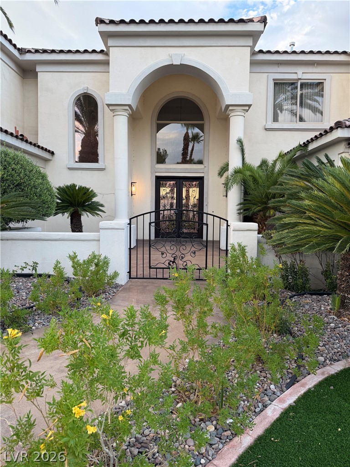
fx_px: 324
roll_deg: -1.2
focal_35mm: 24
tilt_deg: -3.6
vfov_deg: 71.6
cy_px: 234
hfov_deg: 56.8
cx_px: 175
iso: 100
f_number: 1.78
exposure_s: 1/189
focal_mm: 6.76
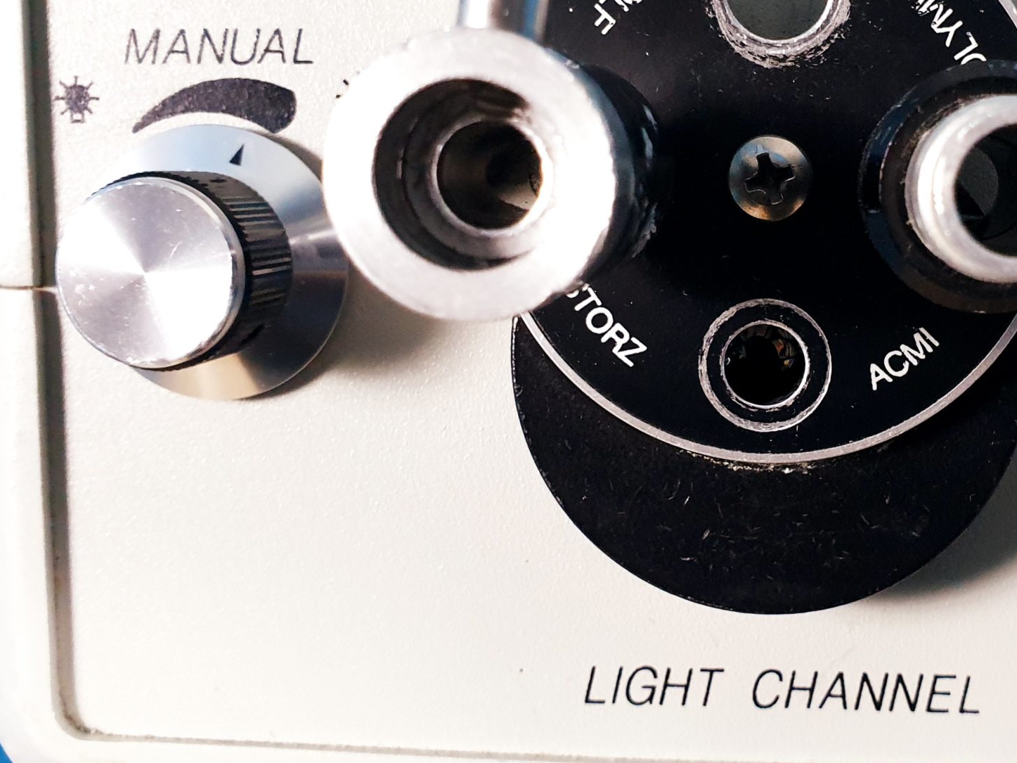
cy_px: 321
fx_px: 1351
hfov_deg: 39.9
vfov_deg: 31.5
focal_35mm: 46
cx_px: 785
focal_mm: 4.3
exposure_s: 1/50
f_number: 2.4
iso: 320
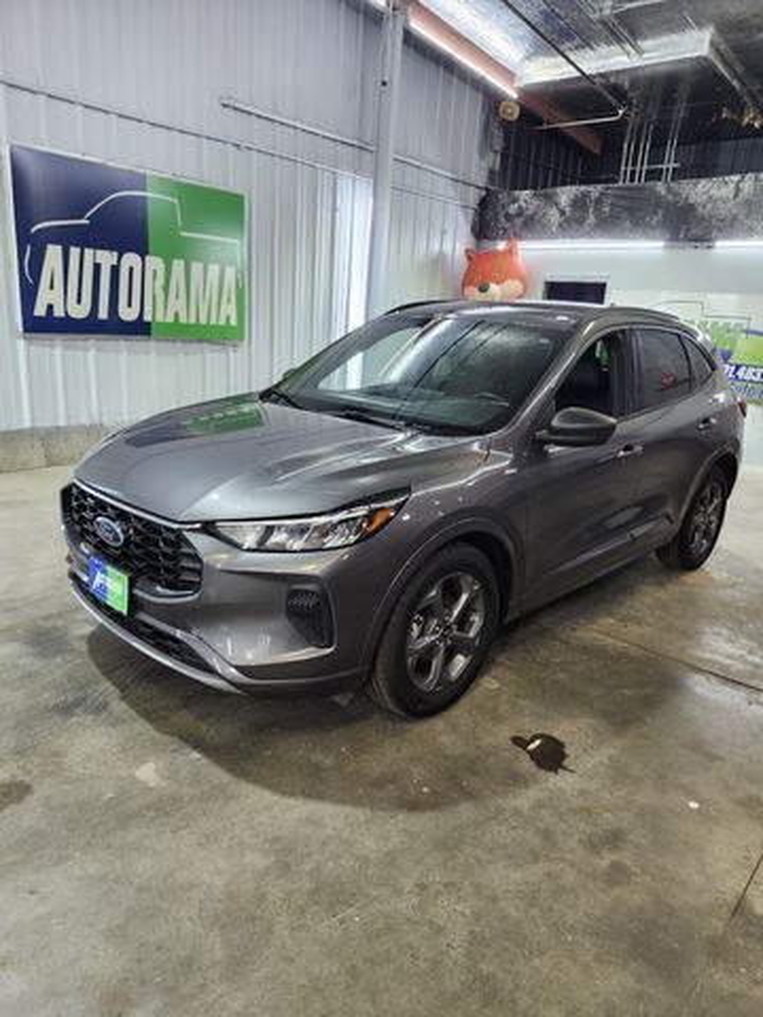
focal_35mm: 23
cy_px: 508
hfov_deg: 58.9
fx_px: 676
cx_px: 382
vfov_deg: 73.9
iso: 160
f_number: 1.8
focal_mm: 5.54
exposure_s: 1/120
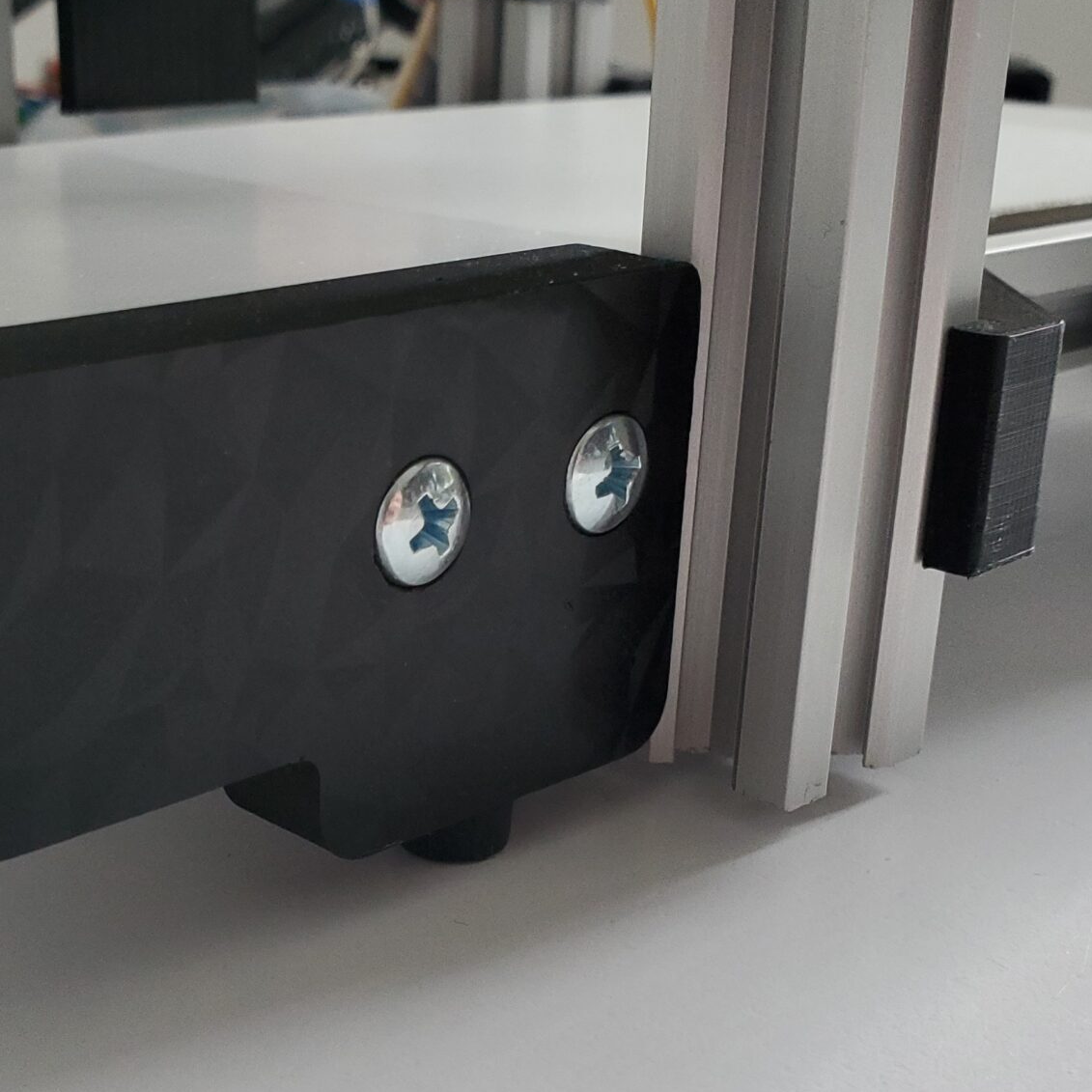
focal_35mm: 52
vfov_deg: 32.5
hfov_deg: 32.4
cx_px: 340
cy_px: 732
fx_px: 1856
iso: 250
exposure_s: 1/120
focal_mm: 4.3
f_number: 2.4
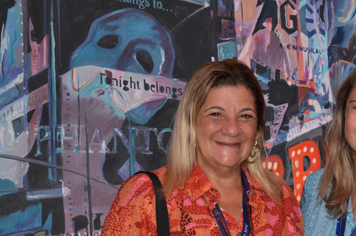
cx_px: 311
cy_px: 223
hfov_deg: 18.2
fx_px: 1095
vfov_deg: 12.2
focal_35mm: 111
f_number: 4.2
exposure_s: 1/60
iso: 800
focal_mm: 38
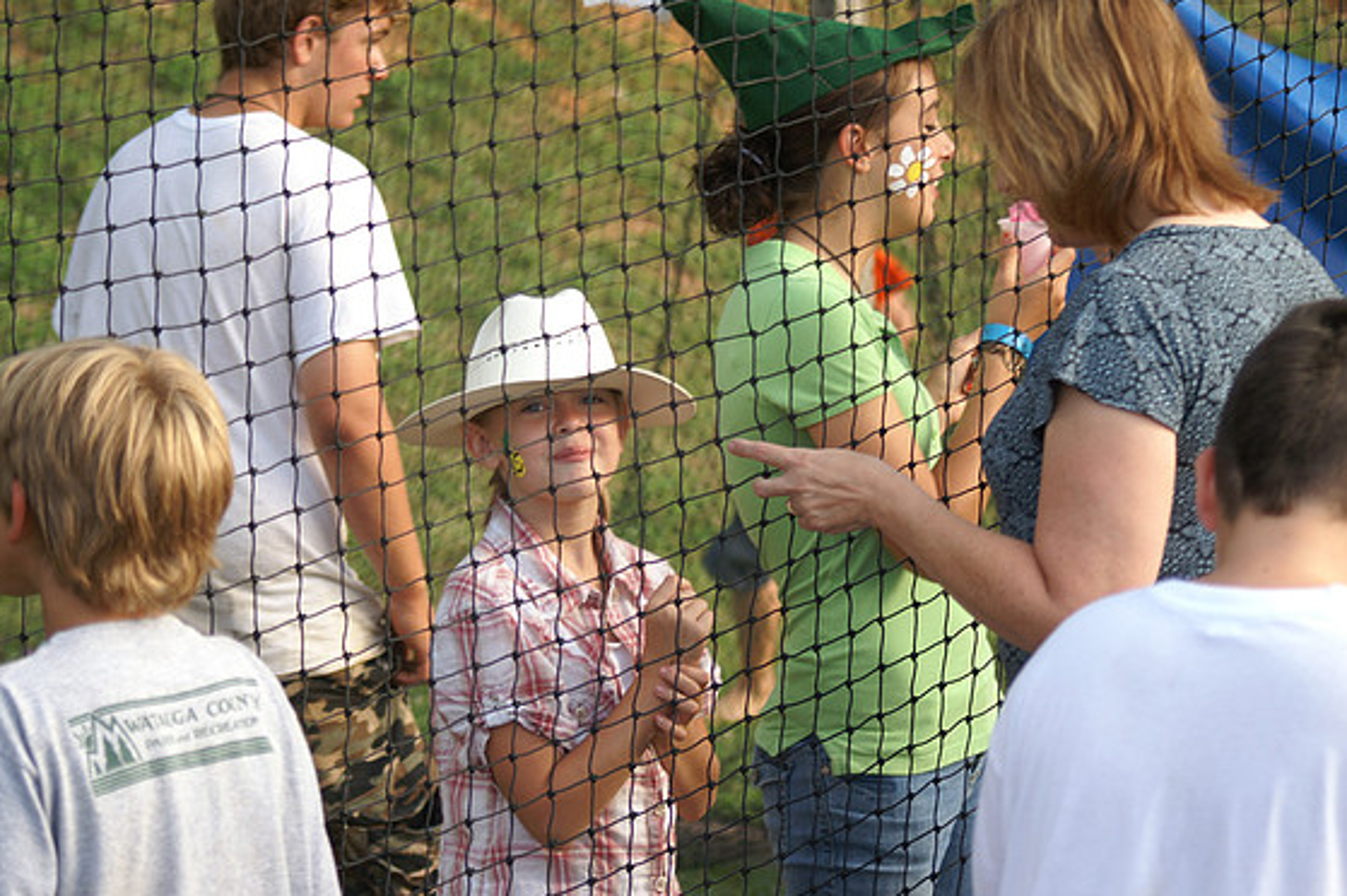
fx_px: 4076
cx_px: 663
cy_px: 441
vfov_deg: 12.6
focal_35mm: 109
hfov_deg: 18.8
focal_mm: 70
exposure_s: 1/160
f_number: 4
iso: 100
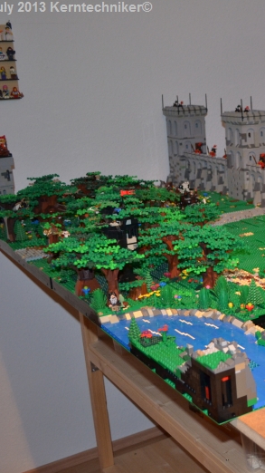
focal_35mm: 53
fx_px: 663
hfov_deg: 21.0
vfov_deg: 39.2
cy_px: 241
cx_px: 320
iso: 800
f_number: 4
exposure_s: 1/30
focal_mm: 22
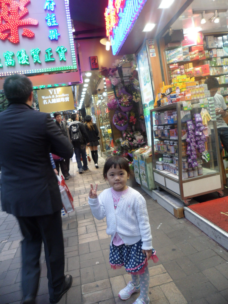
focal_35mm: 26
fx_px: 228
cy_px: 152
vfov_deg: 67.3
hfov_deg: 53.1
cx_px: 114
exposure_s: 1/45
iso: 80
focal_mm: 4.9
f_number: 3.3
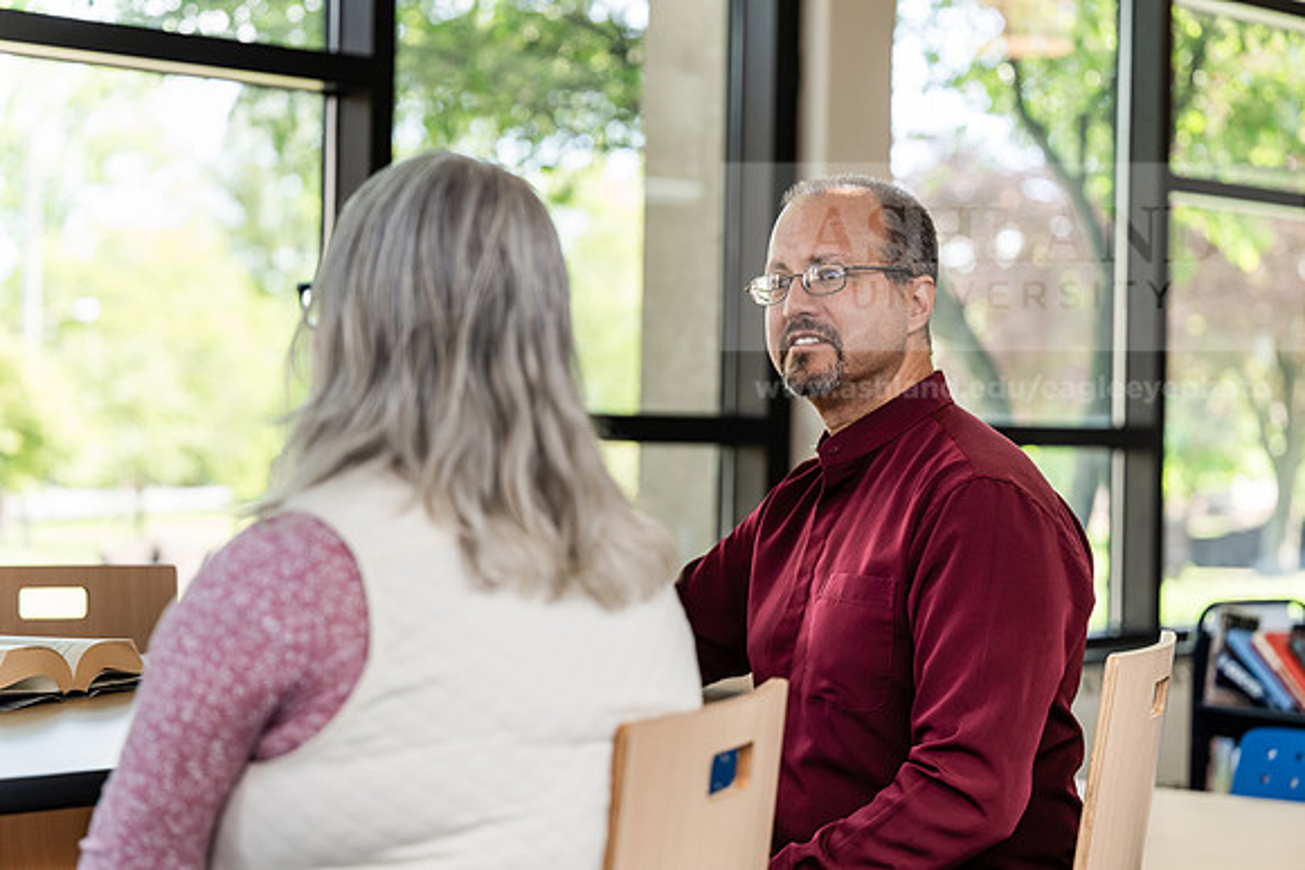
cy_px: 435
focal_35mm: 77
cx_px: 652
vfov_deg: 17.7
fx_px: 2792
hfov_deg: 26.3
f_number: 3.2
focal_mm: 77
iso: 640
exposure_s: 1/200
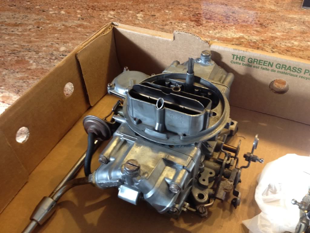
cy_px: 116
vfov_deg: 40.7
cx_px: 155
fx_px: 313
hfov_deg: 52.6
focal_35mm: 35
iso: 160
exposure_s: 1/20
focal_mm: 4.3
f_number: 2.4
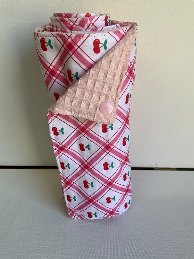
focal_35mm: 29
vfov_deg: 61.7
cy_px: 130
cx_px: 97
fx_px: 217
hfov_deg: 48.2
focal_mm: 3
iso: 16
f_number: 1.8
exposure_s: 1/136
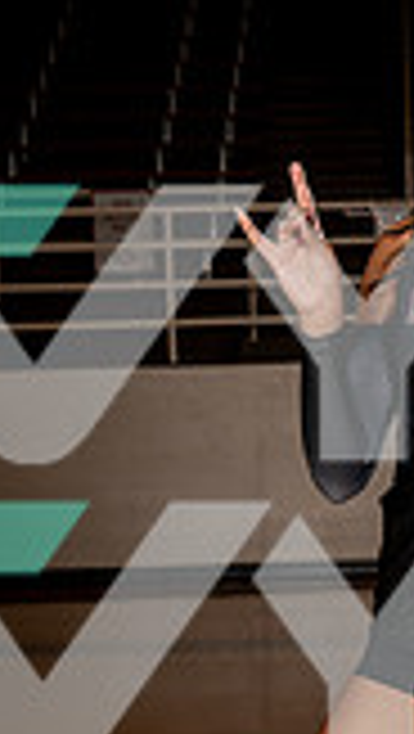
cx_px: 482
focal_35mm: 133
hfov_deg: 9.0
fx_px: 2589
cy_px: 644
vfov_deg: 15.9
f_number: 5.6
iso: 100
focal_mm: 46
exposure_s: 1/250
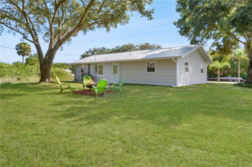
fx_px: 157
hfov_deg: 77.4
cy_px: 84
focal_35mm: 22
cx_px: 126
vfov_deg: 55.9
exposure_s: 1/15
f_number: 20
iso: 125
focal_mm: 15
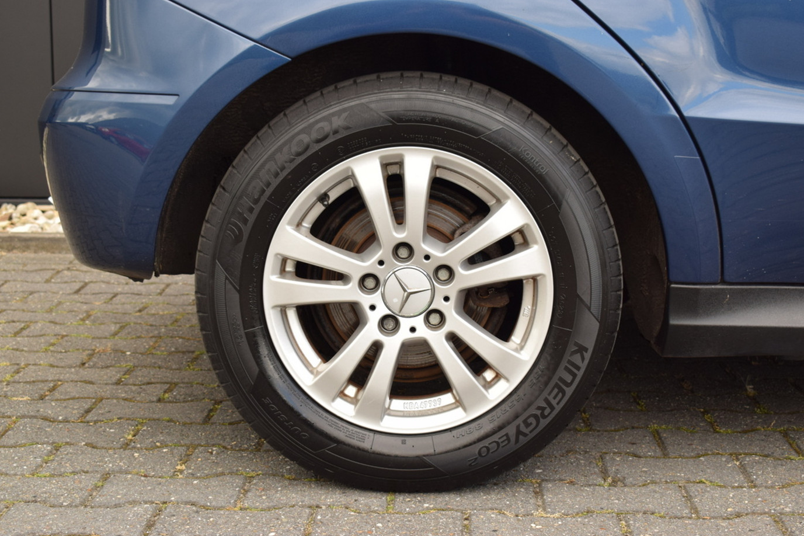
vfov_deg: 22.3
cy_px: 268
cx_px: 405
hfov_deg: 32.9
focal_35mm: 61
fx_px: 1362
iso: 400
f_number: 7.1
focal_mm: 40
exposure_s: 1/200
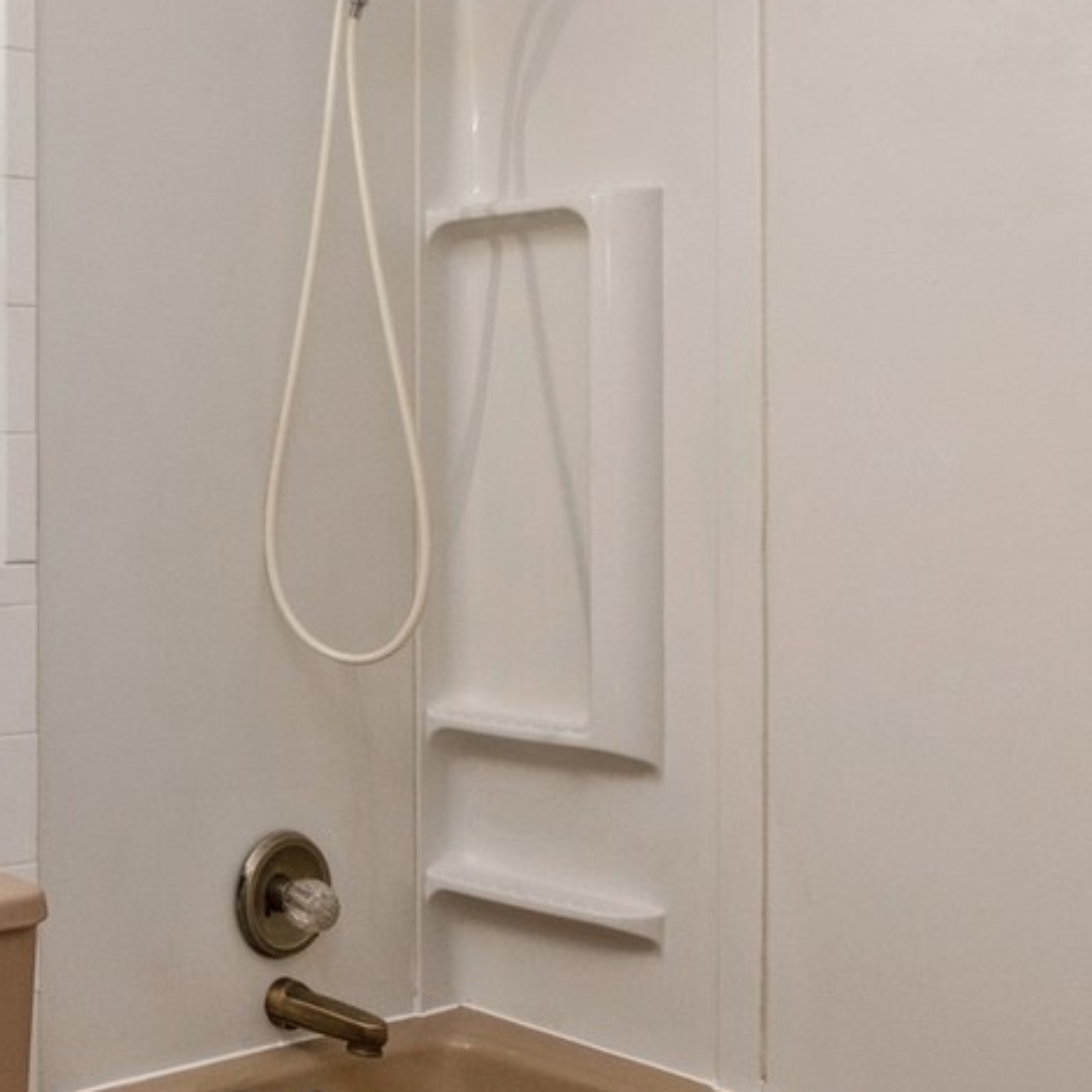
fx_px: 1570
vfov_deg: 38.2
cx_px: -258
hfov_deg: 31.3
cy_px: 447
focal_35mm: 44
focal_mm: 10
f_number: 9
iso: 400
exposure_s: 1/13
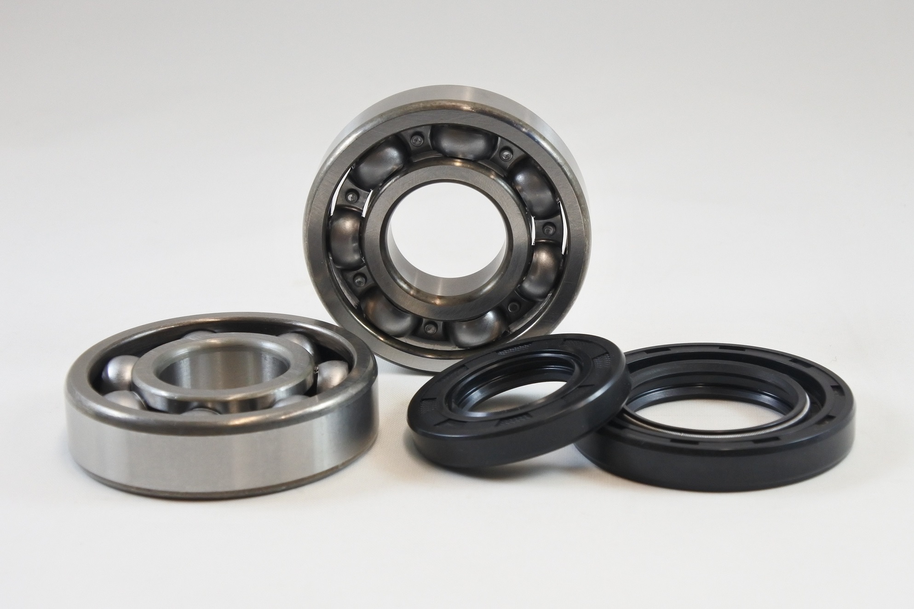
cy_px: 304
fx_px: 1751
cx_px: 457
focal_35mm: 69
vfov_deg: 19.7
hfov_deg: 29.2
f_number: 5.3
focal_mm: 25.6
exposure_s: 1/125
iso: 800
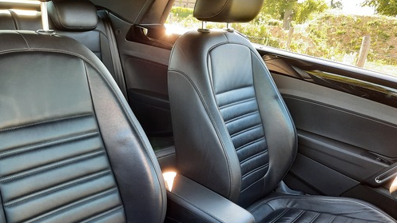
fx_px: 368
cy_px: 157
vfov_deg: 33.2
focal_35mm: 35
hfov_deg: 56.3
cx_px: 163
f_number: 2
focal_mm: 4.6
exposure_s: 1/50
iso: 100
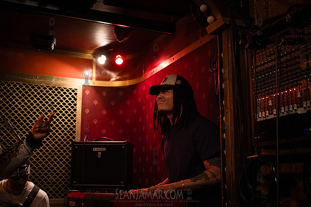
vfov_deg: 30.5
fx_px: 381
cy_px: 103
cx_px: 162
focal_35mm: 44
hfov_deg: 44.4
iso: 12800
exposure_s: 1/160
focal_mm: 41
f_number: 3.2
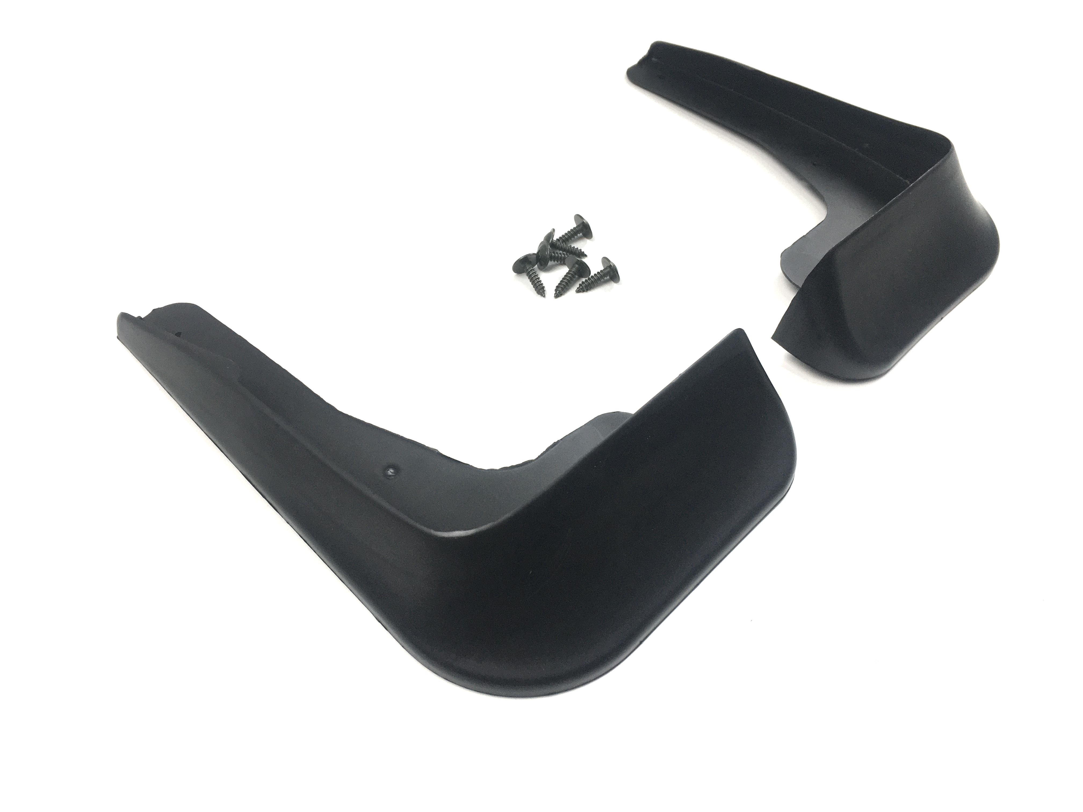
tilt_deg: -47.5
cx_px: 542
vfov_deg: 48.2
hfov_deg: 61.7
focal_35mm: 29
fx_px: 907
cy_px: 406
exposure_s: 1/100
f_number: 2.2
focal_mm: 4.15
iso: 40
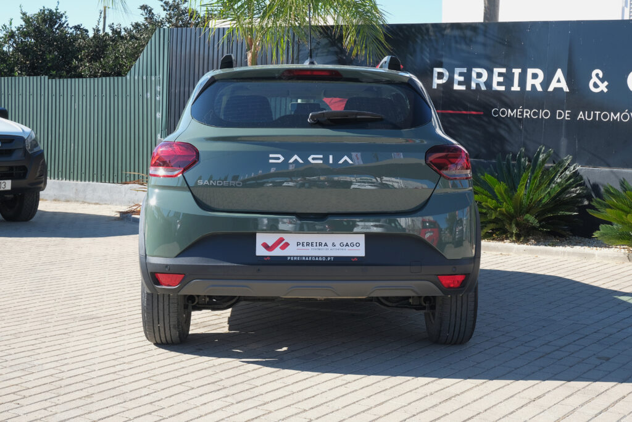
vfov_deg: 24.2
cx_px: 316
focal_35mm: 56
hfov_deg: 35.6
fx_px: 983
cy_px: 211
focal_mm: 37.4
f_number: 9
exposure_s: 1/80
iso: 160
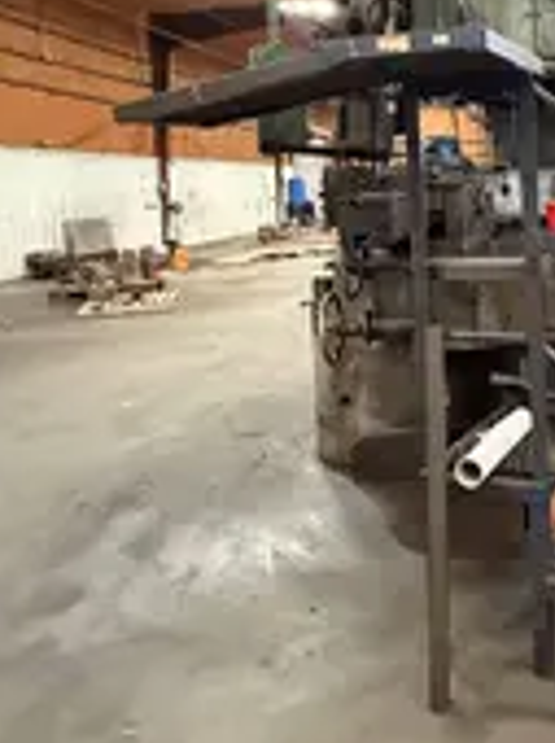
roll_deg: +0.7
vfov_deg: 54.2
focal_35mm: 33
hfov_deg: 37.9
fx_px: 707
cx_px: 564
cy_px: 245
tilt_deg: -3.9
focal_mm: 2.22
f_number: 2.2
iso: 1000
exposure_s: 1/60
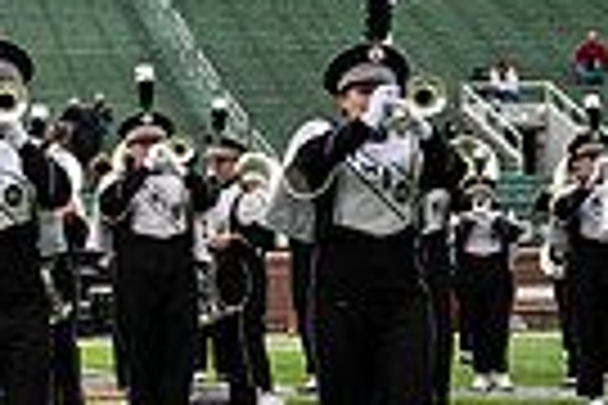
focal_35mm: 185
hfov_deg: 10.4
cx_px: -522
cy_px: 178
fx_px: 3124
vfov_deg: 7.4
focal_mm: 43
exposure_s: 1/500
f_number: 2.8
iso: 100
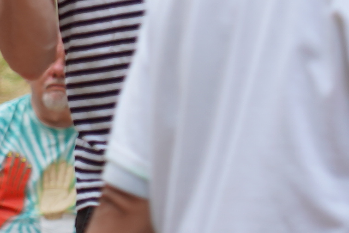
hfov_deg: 3.0
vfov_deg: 2.1
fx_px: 6466
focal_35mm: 667
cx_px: -728
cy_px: 65
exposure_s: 1/160
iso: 160
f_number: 4
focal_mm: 84
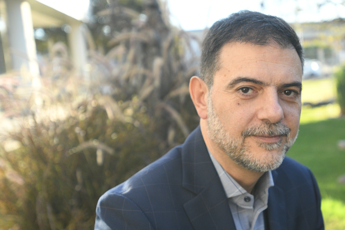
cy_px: 138
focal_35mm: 51
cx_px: 245
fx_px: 489
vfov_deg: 26.4
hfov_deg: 38.2
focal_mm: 35
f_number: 2.8
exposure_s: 1/2500
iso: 1600
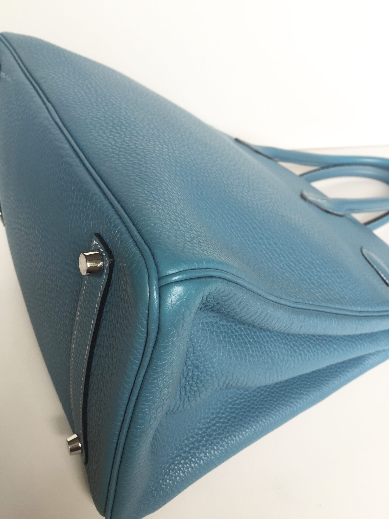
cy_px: 260
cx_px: 194
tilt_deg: -39.8
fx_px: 435
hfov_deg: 48.2
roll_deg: +3.9
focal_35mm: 29
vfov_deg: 61.7
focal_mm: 4.15
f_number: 2.2
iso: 32
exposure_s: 1/120
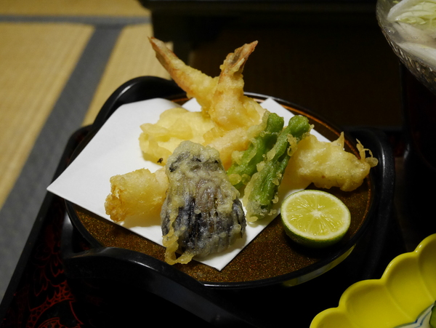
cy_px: 164
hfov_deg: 39.6
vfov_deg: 30.3
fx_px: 605
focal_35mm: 48
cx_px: 218
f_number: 5
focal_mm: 24
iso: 3200
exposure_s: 1/60
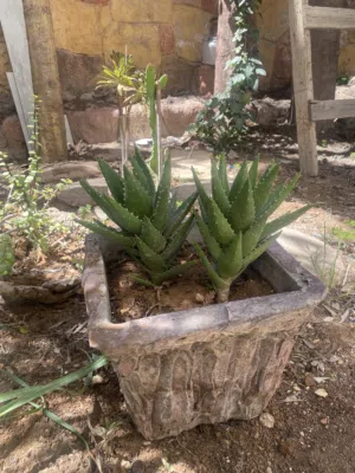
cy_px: 236
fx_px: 356
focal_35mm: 26
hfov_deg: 53.1
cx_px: 178
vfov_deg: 67.3
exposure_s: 1/301
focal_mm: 4.25
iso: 32
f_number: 1.8
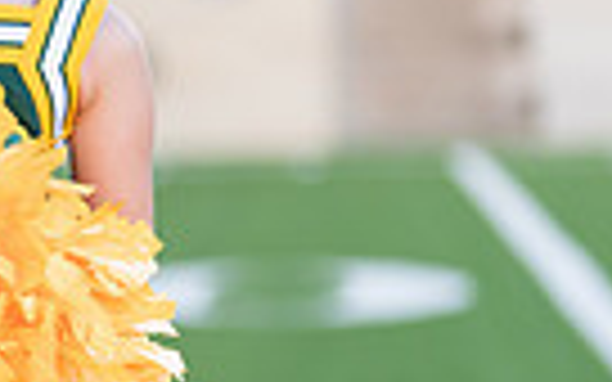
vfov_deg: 5.1
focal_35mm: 256
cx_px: -89
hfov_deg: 8.1
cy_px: 327
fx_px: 4270
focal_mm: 50
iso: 125
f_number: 1.2
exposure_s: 1/500
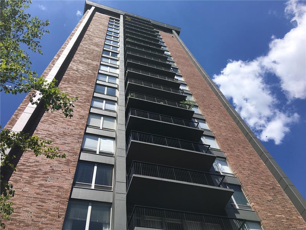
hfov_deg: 61.7
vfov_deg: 48.2
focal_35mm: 29
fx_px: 256
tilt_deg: +61.9
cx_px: 153
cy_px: 115
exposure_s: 1/2024
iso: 25
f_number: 2.2
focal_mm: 4.15
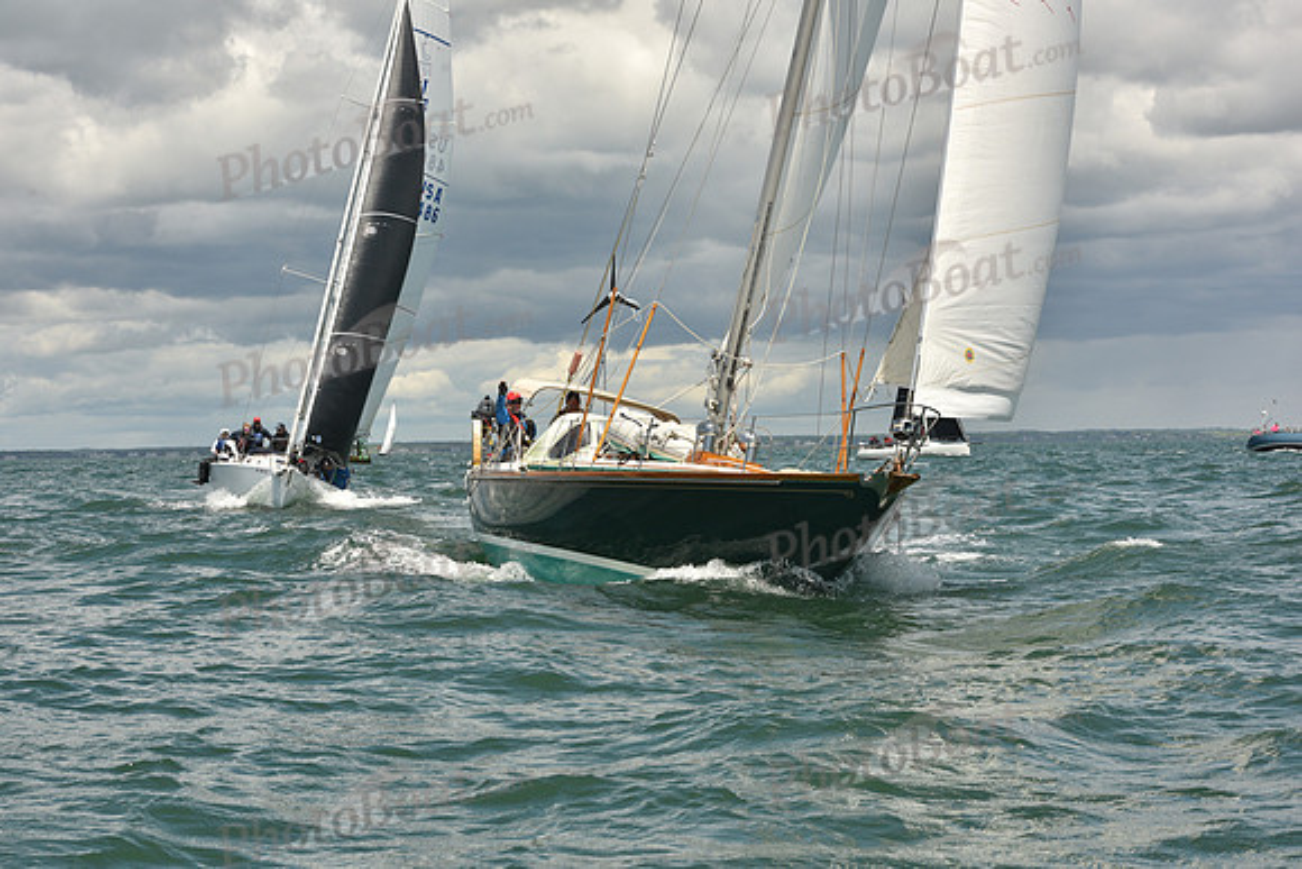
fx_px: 3075
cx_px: 651
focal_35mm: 85
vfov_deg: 16.1
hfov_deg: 23.9
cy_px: 434
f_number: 13
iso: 320
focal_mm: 85
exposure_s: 1/800
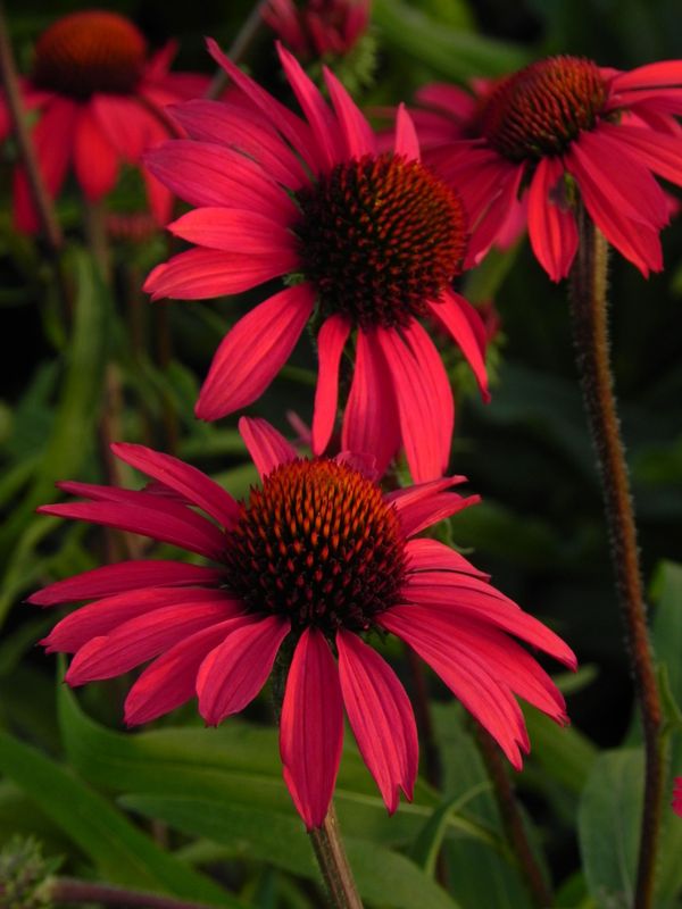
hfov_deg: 6.0
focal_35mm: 247
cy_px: 454
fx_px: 6488
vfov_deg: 8.0
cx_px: 341
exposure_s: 1/60
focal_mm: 44
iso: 160
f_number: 5.6
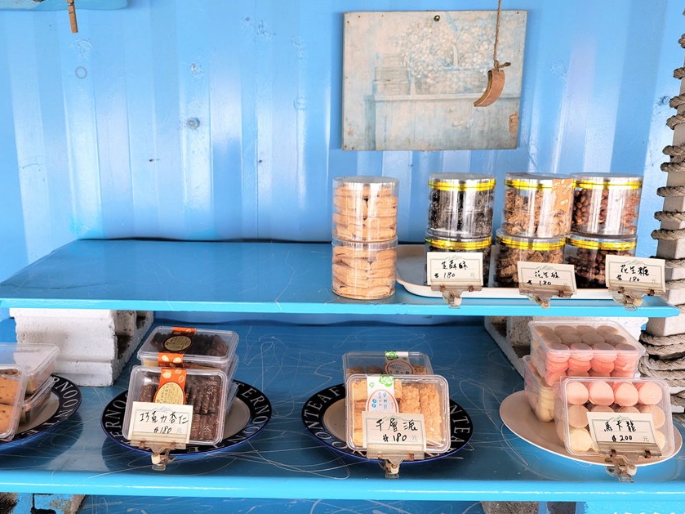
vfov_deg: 45.4
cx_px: 294
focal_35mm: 31
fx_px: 613
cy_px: 250
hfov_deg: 58.1
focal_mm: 5.4
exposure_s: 1/120
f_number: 1.8
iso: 100
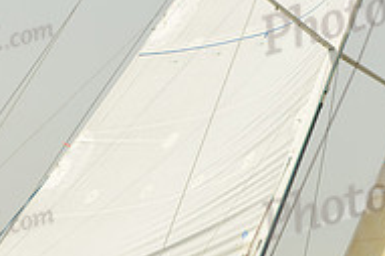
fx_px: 2789
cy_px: 322
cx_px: 159
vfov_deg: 5.2
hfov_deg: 7.9
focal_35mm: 261
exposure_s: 1/1250
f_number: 9
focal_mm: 86
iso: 320
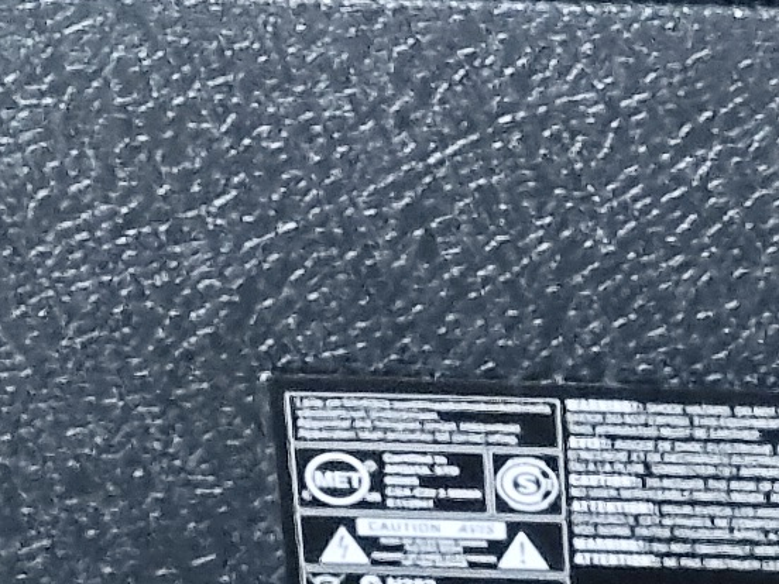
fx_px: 4276
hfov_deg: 10.3
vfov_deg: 7.5
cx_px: 824
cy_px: -635
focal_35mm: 190
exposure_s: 1/33
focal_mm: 5.4
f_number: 1.8
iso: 640
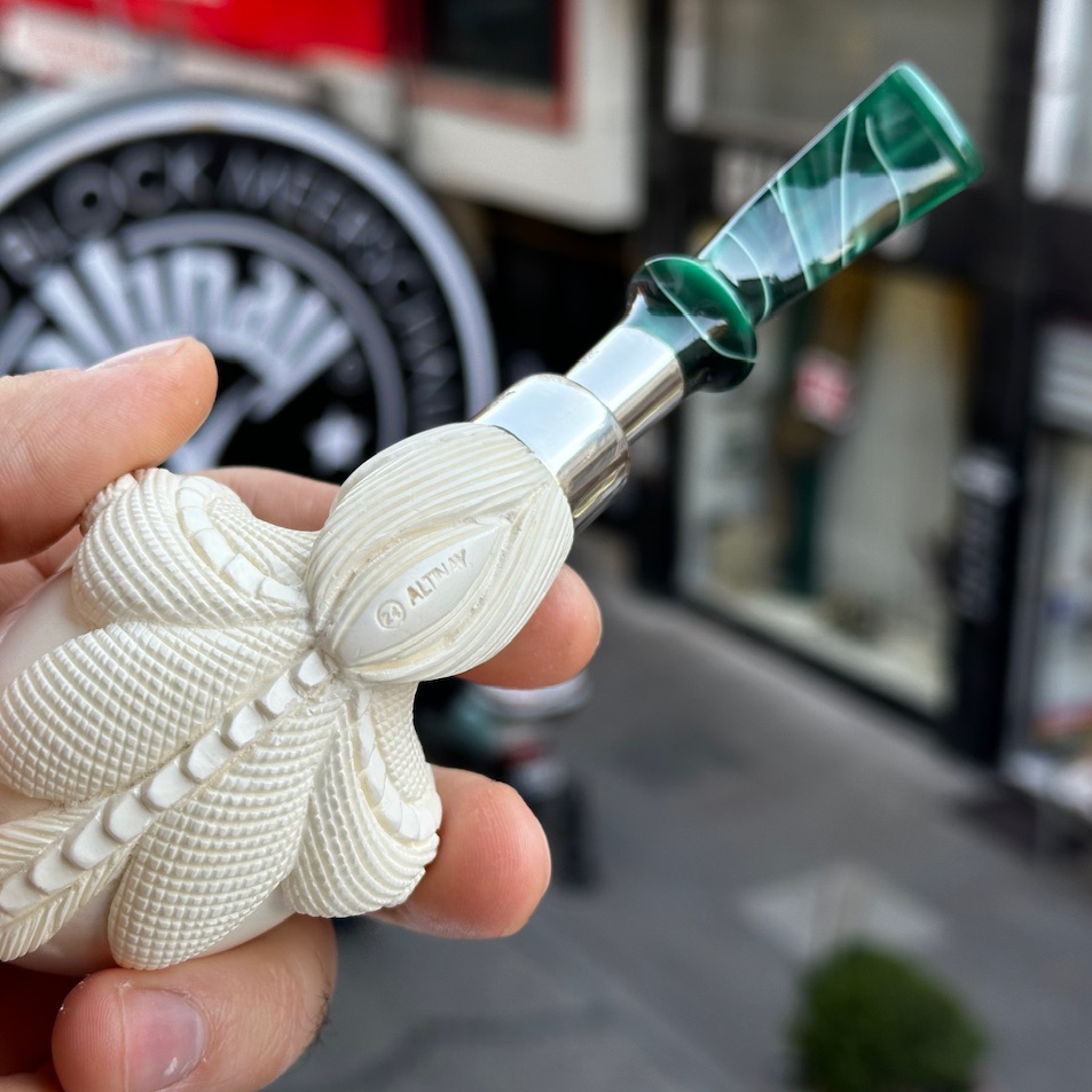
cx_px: 393
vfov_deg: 30.0
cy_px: 543
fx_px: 2034
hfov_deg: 29.9
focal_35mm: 57
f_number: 1.78
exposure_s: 1/151
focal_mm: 6.86
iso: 50
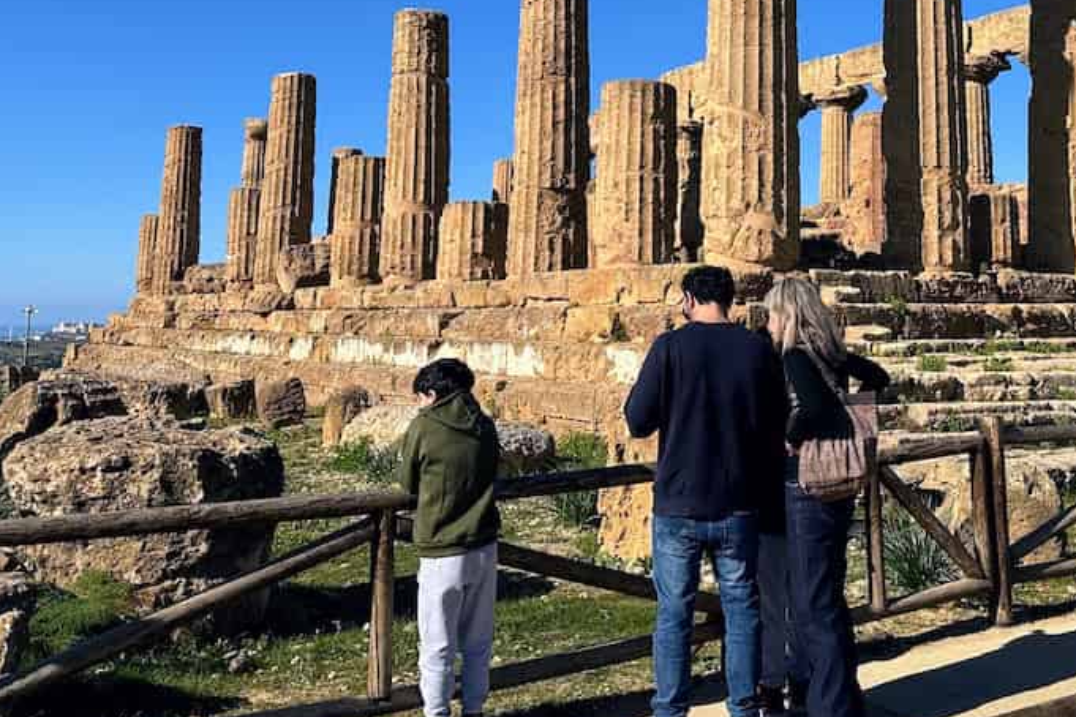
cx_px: 860
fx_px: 1315
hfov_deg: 42.5
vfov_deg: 29.7
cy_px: 131
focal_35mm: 44
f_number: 1.8
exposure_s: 1/5000
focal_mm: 6.9
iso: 80
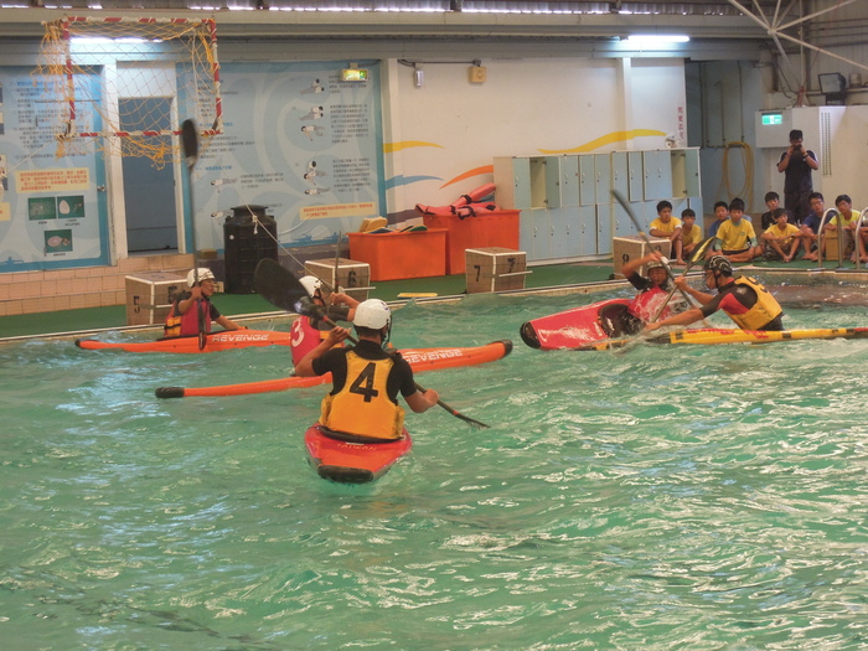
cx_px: 434
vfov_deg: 17.4
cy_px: 326
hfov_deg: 23.0
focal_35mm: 85
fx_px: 2131
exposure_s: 1/30
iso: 400
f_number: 5
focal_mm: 15.2
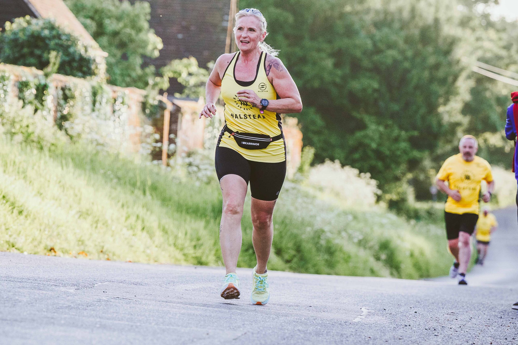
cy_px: 172
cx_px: 259
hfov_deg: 11.0
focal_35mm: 187
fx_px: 2691
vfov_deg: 7.3
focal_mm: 125
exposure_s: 1/1250
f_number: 3.5
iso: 500
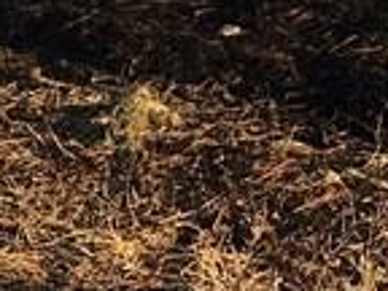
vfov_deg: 6.7
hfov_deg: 9.6
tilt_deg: -3.3
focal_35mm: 206
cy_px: -523
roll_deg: -0.6
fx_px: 2309
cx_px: 159
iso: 25
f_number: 2.2
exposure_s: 1/442
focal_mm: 4.15
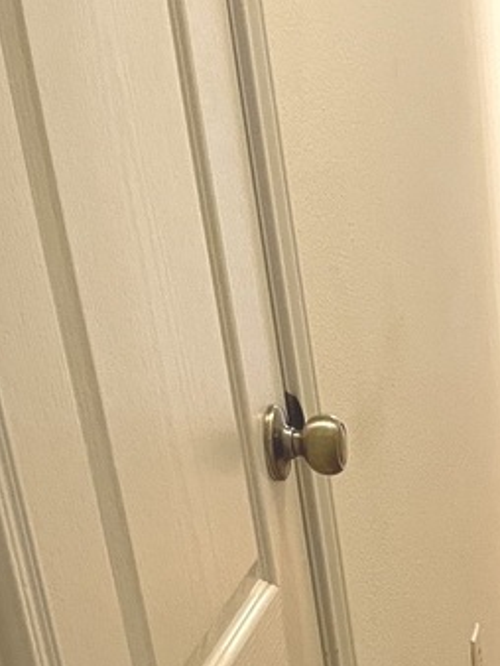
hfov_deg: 16.1
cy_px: 826
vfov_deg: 21.6
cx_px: 781
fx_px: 1596
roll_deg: +1.6
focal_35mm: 83
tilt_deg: -27.8
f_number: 1.6
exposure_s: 1/60
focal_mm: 4.2
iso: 320
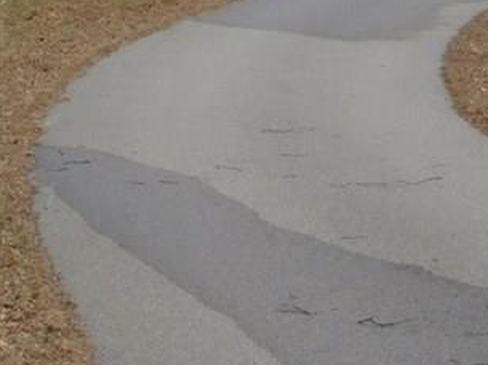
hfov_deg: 16.3
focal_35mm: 121
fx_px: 1704
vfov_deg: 11.7
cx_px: 240
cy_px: -163
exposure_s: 1/1250
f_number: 3.5
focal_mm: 6.3
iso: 125
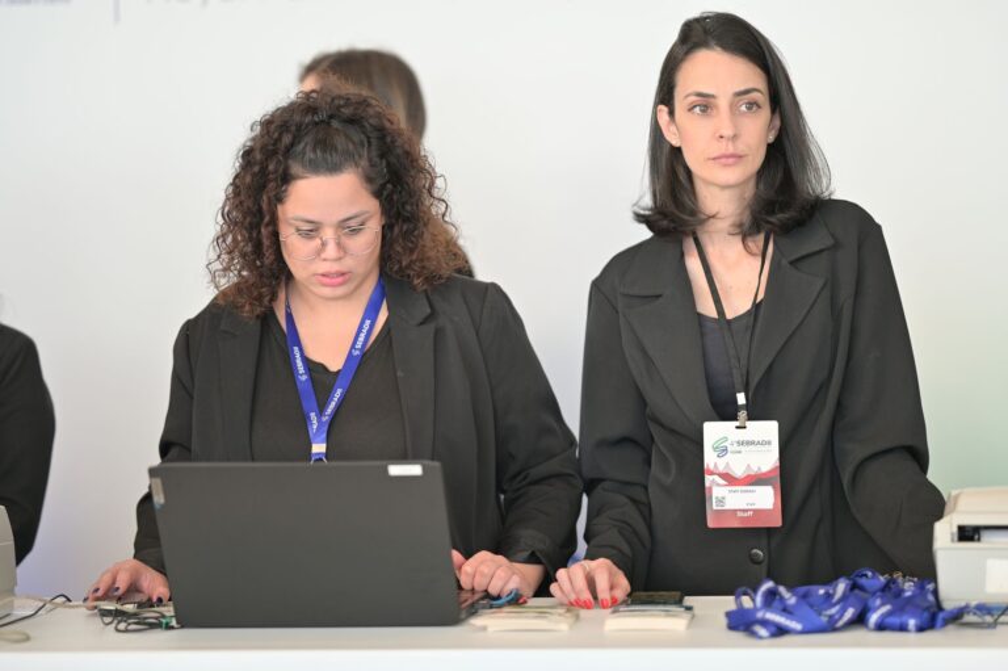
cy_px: 336
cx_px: 504
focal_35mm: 135
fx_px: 3777
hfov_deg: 15.2
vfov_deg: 10.1
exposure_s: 1/250
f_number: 1.8
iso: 280
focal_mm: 135
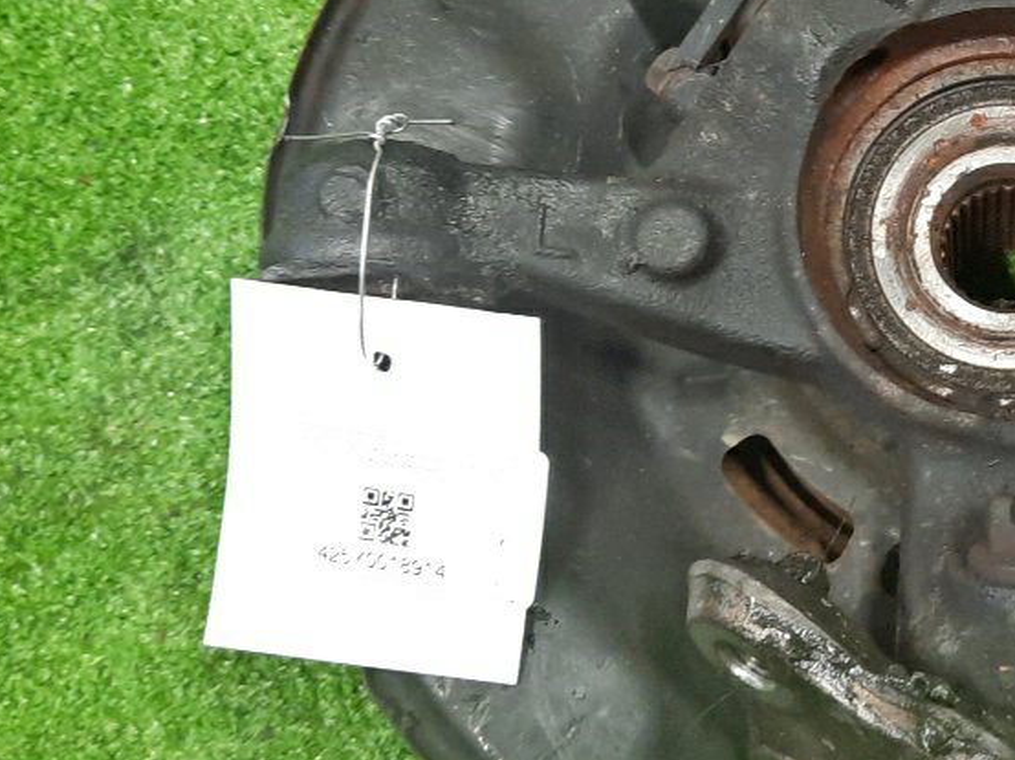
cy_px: 154
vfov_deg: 22.3
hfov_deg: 28.4
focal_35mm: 65
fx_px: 1905
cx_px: 958
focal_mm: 4.6
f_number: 2
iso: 343
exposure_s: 1/33
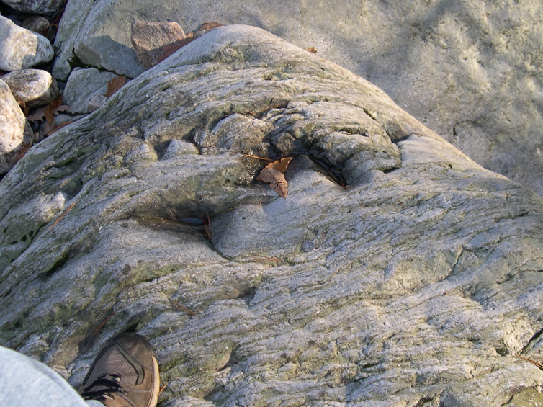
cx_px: 270
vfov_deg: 33.6
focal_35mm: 43
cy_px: 201
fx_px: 674
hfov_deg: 43.9
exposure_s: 1/80
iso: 100
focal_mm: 8
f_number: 2.8
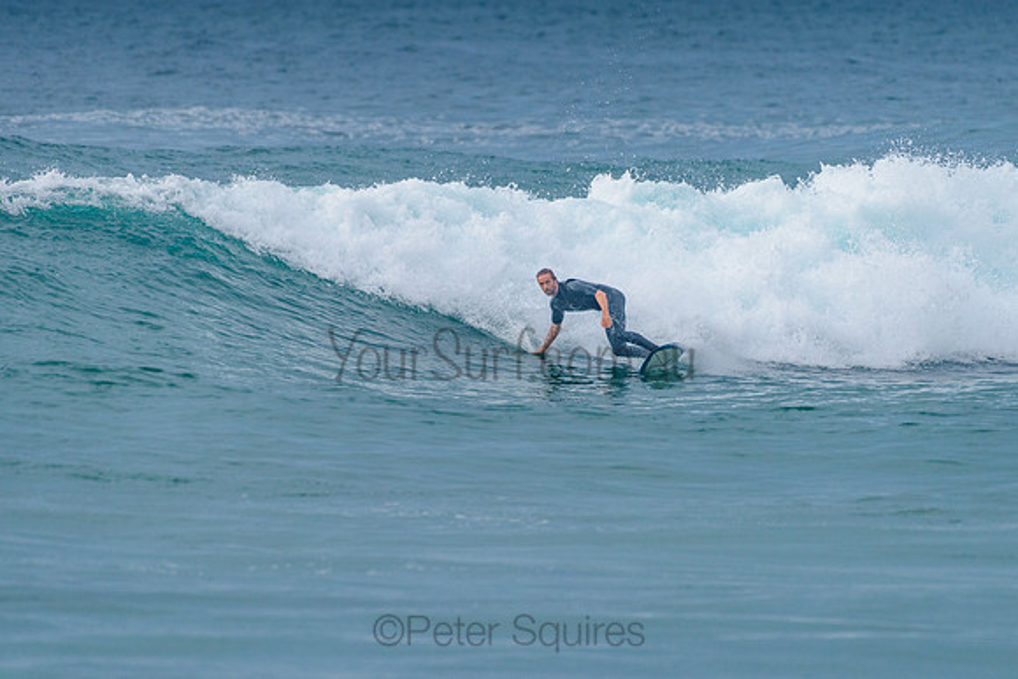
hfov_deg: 3.4
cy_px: 286
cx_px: 510
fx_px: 17326
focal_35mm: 613
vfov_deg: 2.2
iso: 400
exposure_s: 1/2000
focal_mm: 500
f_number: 5.6
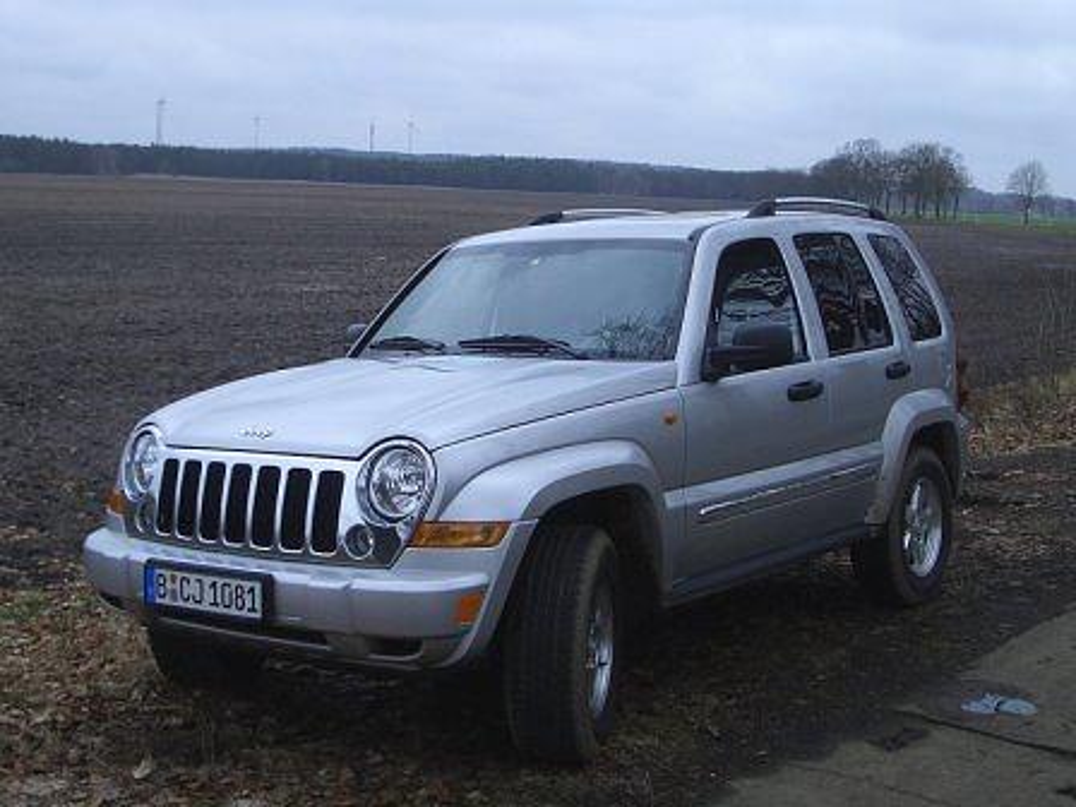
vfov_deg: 35.1
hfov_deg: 45.8
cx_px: 538
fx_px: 1274
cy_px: 404
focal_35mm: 41
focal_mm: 6.8
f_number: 4.6
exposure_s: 1/100
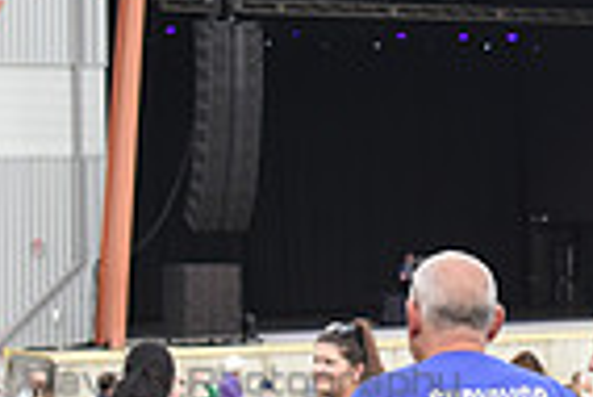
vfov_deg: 9.6
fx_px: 2358
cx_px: 622
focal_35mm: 143
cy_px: 244
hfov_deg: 14.1
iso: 1600
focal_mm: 35
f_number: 5
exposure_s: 1/1250
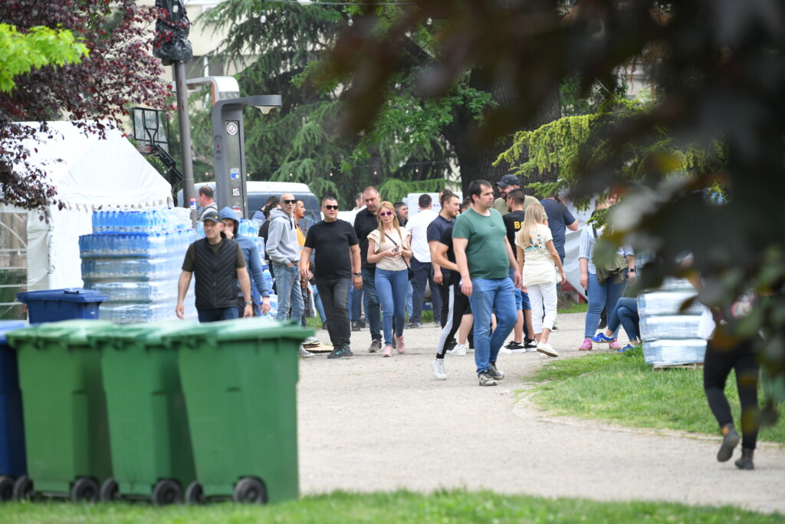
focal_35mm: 200
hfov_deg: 10.3
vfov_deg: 6.9
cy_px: 262
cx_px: 392
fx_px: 4361
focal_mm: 200
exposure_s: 1/1000
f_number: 4
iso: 800
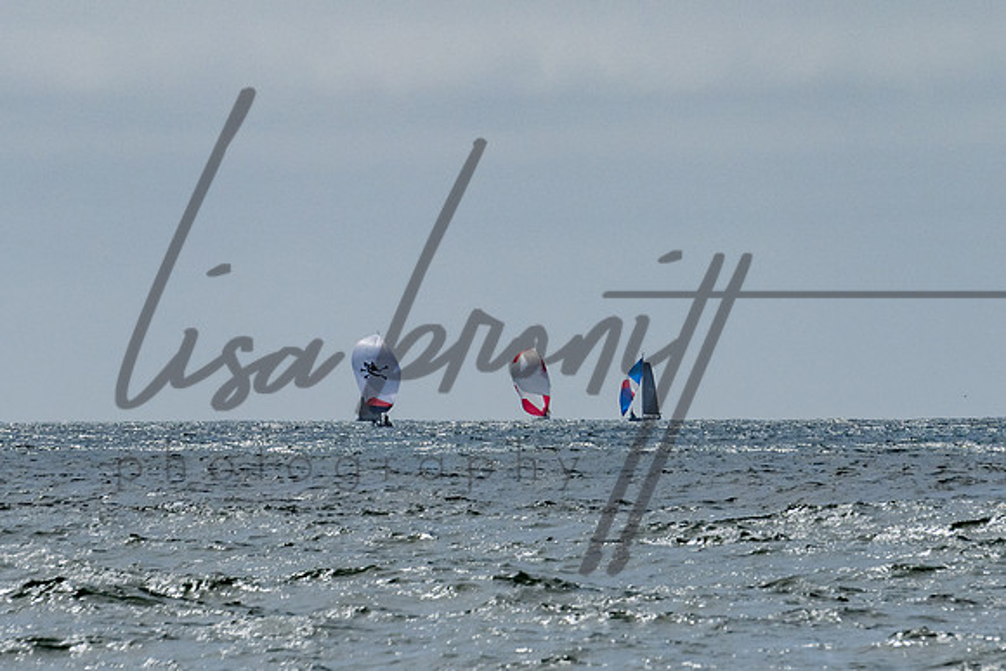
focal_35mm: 489
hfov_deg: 4.2
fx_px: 13672
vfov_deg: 2.8
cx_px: 470
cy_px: 164
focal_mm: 200
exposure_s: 1/5000
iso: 200
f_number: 6.3
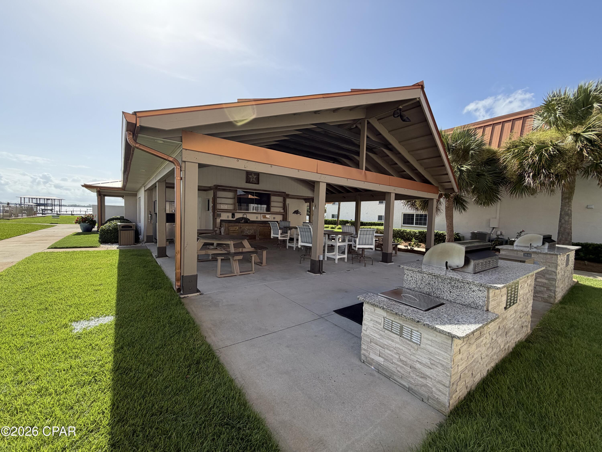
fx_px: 243
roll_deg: -1.6
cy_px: 226
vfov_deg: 85.7
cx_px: 301
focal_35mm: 14
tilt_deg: -2.2
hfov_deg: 102.1
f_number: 2.2
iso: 25
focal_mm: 2.22
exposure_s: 1/770
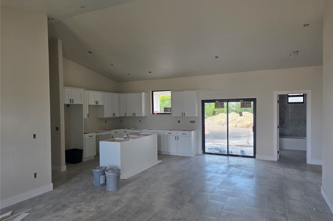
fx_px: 222
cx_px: 167
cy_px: 116
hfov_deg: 73.8
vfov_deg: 53.1
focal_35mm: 24
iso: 125
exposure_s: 1/180
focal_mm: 6.25
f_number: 1.7
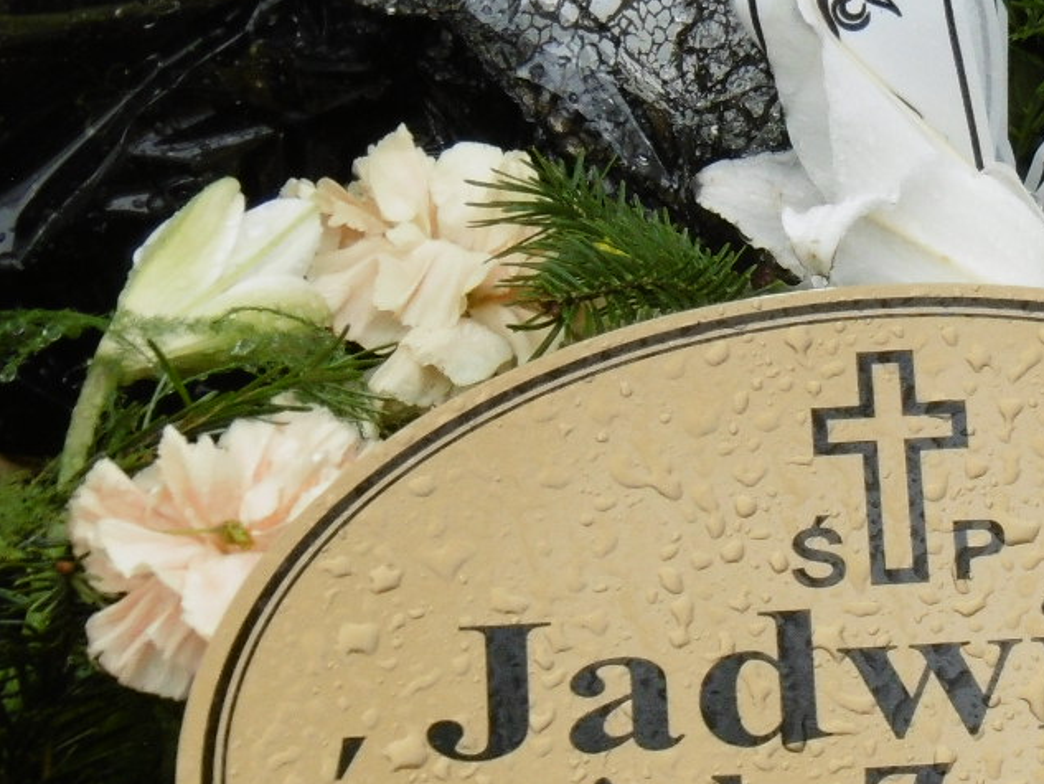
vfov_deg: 6.7
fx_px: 6636
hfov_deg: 9.0
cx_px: 896
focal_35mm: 220
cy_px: 629
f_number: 4.4
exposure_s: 1/125
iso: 100
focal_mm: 12.1
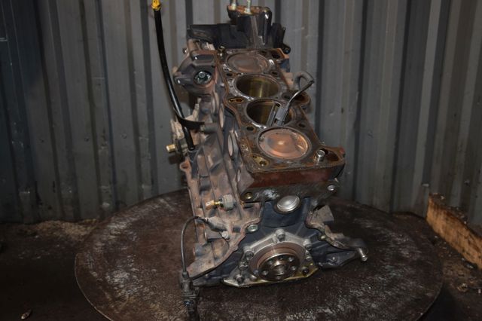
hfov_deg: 51.3
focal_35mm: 38
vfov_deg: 35.5
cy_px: 160
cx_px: 241
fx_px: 502
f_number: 5
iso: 800
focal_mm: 25
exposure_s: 1/60
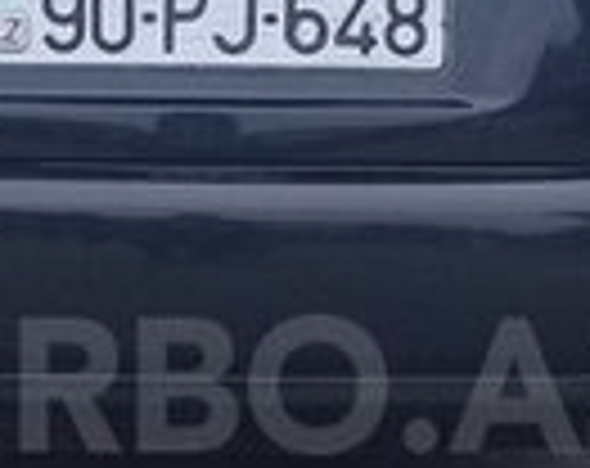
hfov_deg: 12.6
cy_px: 385
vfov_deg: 10.0
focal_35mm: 153
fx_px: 2664
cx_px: 230
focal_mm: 3.3
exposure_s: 1/150
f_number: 2.2
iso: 50
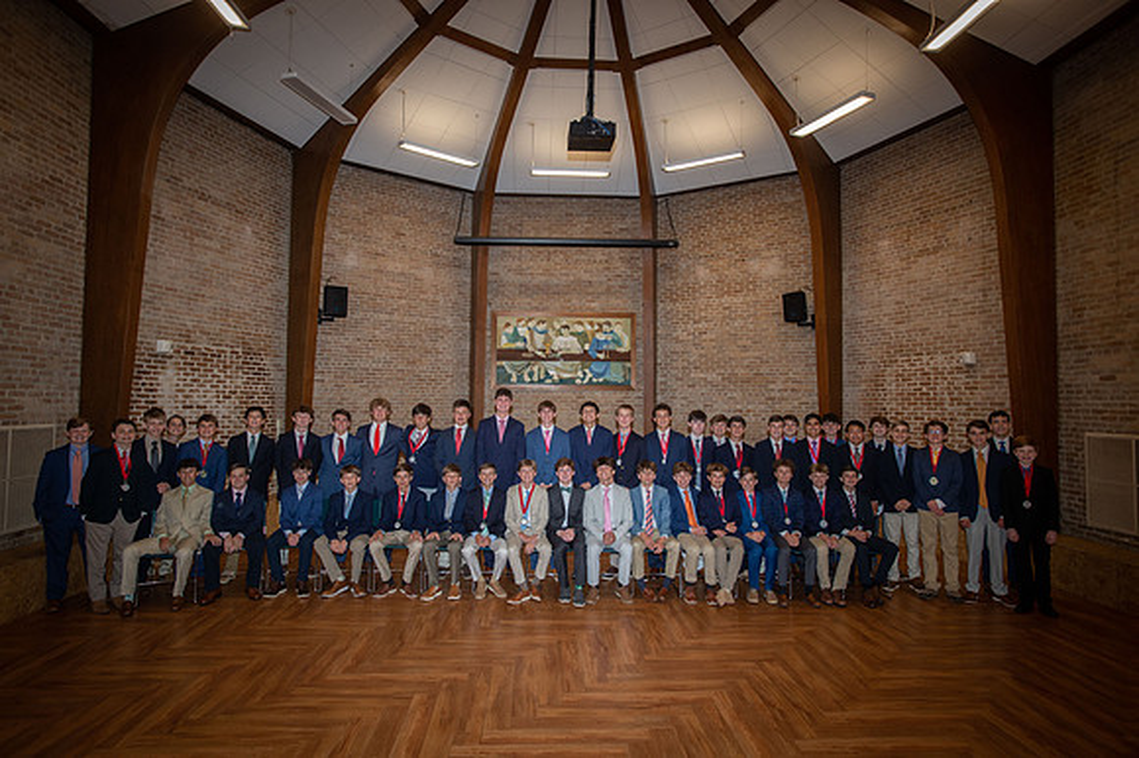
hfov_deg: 84.0
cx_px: 570
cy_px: 379
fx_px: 632
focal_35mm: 20
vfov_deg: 61.9
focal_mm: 20
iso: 2000
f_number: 5
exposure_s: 1/160
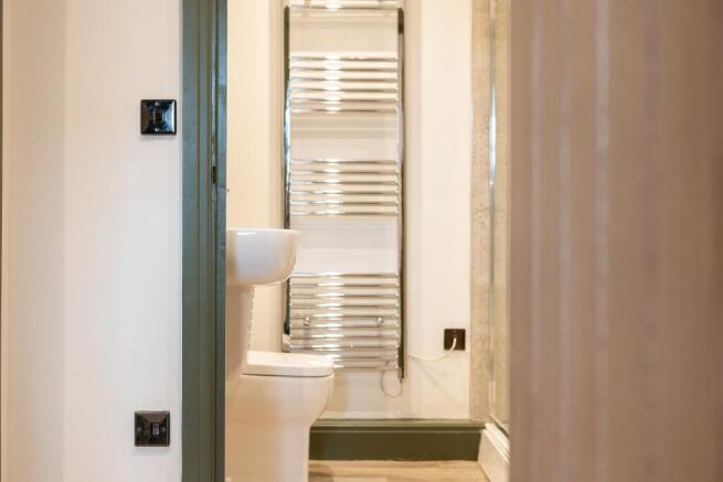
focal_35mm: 50
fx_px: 1004
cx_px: 362
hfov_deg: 39.6
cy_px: 241
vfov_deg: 27.0
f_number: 3.5
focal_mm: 50
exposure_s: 1/160
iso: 1600
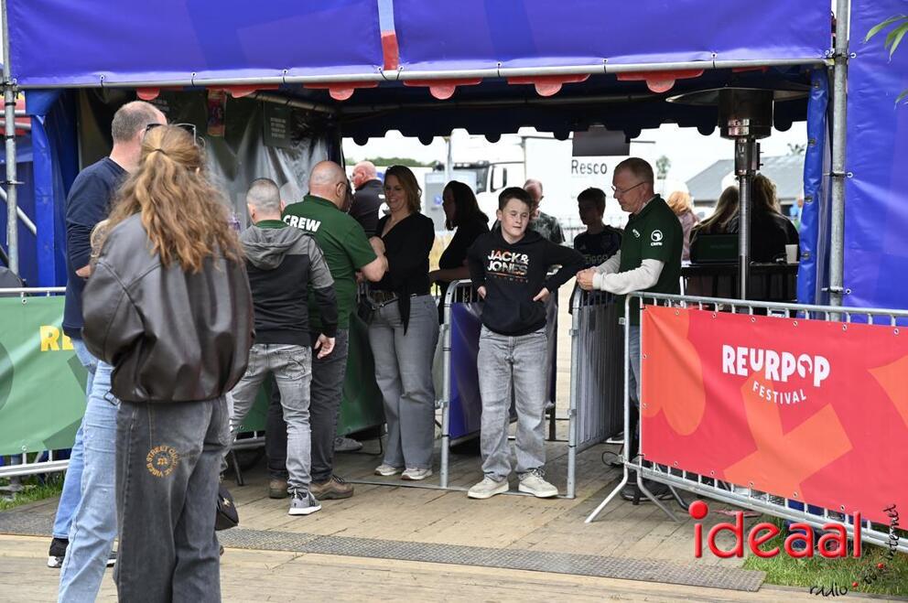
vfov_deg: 20.9
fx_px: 1638
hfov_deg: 31.0
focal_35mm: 65
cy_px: 302
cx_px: 454
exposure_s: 1/500
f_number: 4
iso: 280
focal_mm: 65
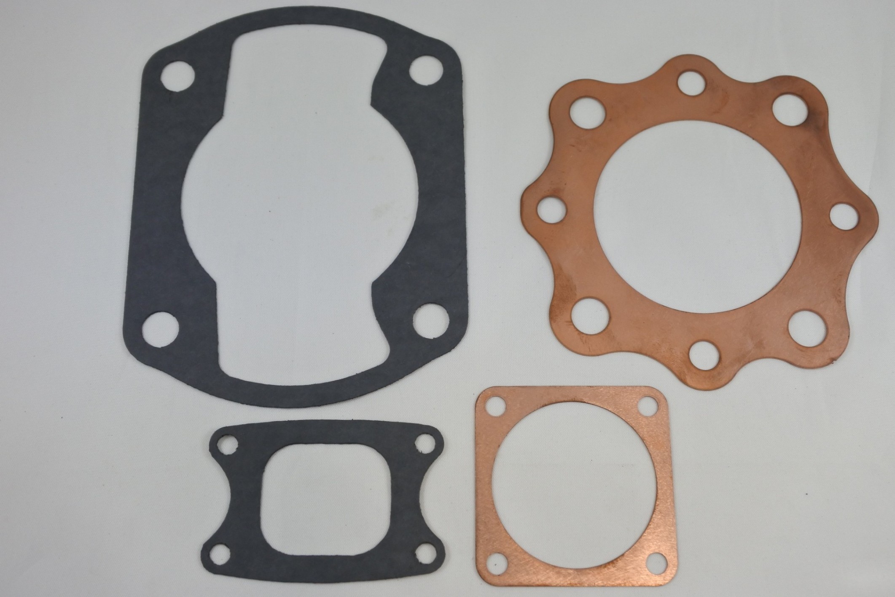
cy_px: 298
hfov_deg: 53.1
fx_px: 895
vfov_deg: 36.9
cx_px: 448
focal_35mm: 36
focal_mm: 13.7
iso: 400
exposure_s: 1/250
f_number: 4
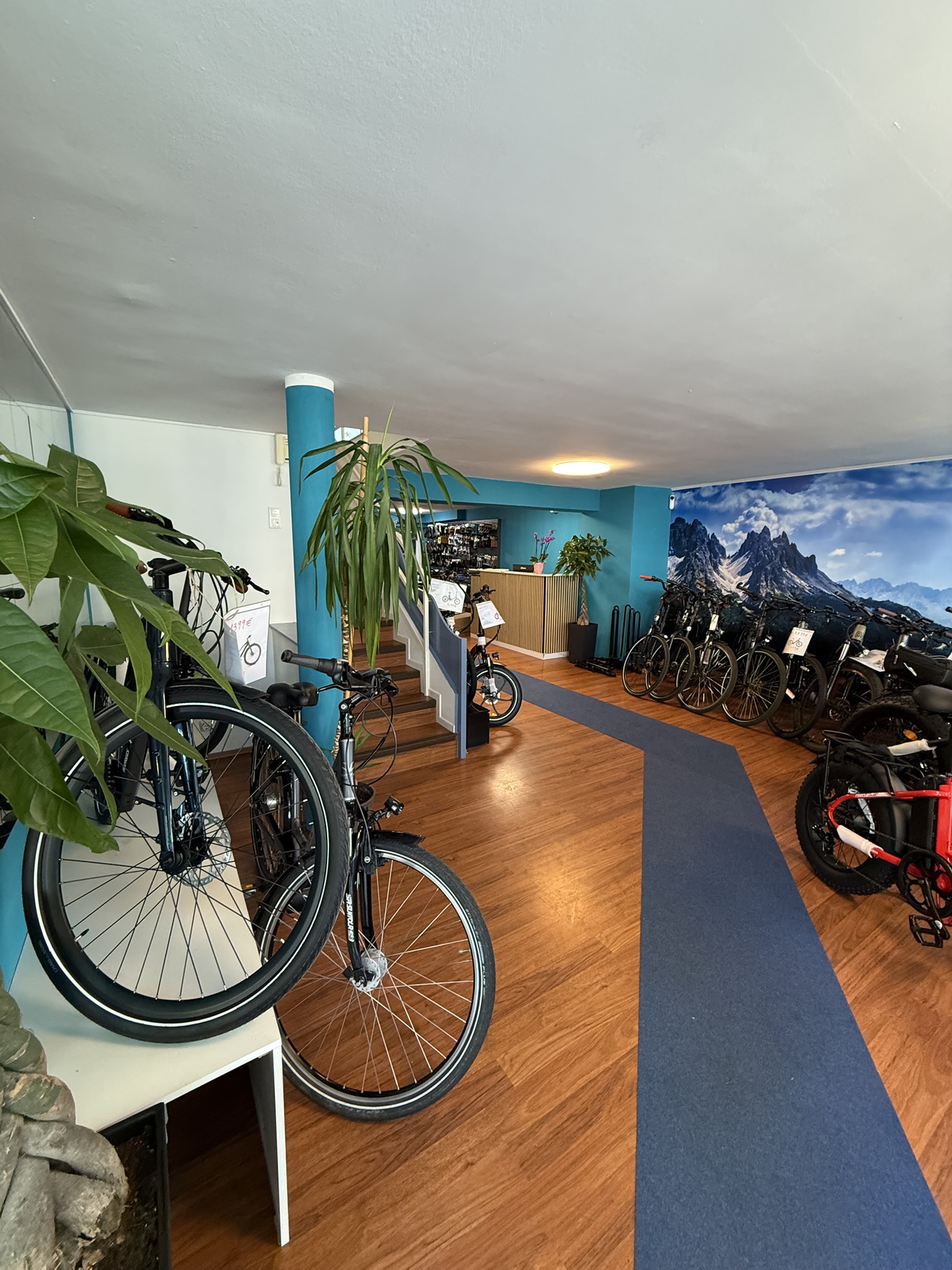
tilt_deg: -9.6
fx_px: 513
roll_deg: -1.2
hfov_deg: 85.7
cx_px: 476
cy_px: 635
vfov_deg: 102.1
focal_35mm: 14
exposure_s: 1/50
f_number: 2.2
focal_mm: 2.22
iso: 320
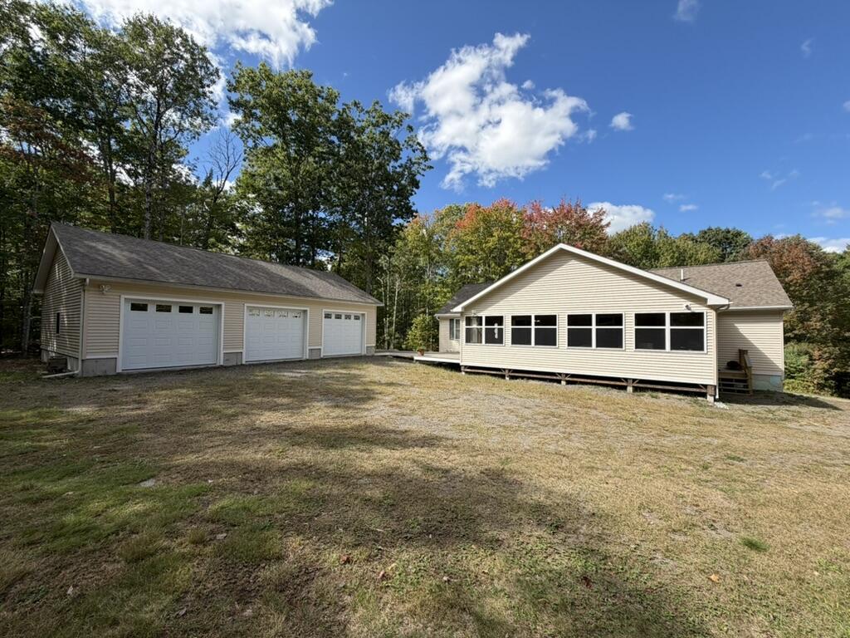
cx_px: 425
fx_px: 344
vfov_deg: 85.7
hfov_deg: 102.1
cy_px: 319
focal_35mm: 14
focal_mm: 2.22
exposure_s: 1/770
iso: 32
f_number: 2.2
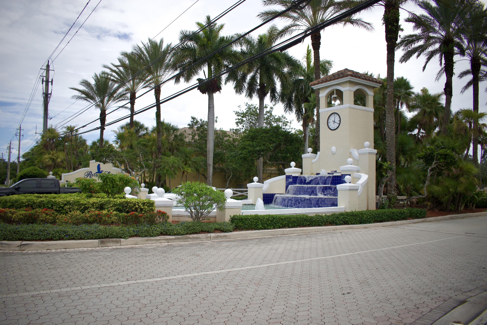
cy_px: 162
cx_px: 244
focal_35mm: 27
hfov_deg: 67.4
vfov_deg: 47.9
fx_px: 365
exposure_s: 1/2500
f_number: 3.5
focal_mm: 18
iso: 200
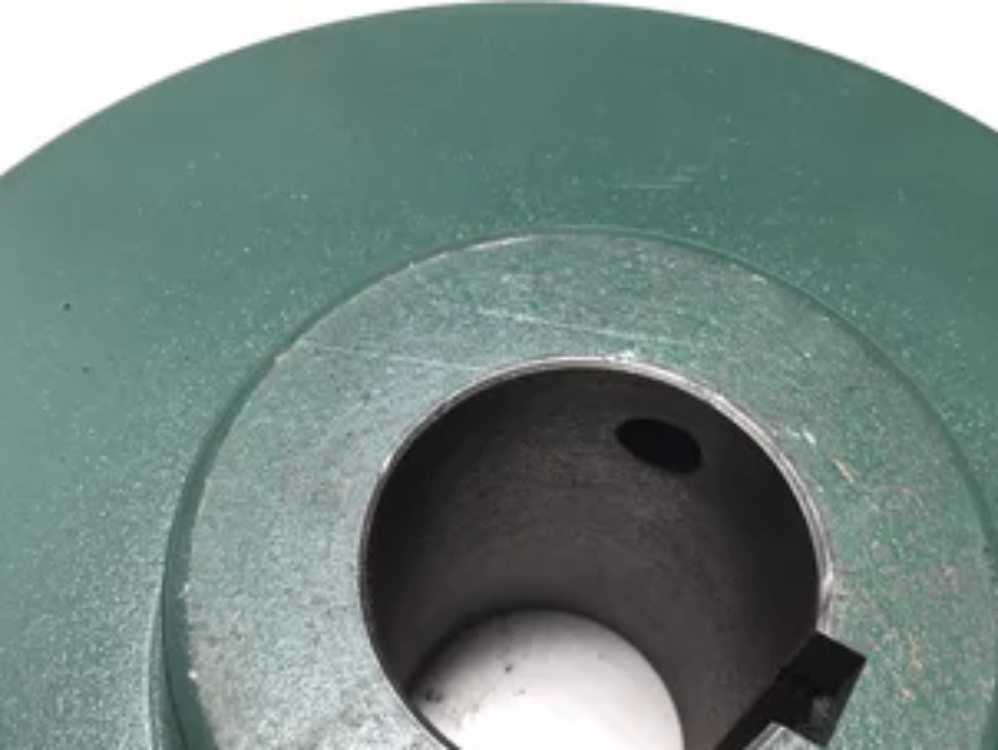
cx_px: 506
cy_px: 472
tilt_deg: -64.9
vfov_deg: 35.0
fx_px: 1183
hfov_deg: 45.7
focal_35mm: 41
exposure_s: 1/60
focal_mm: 3.3
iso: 25
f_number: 2.4
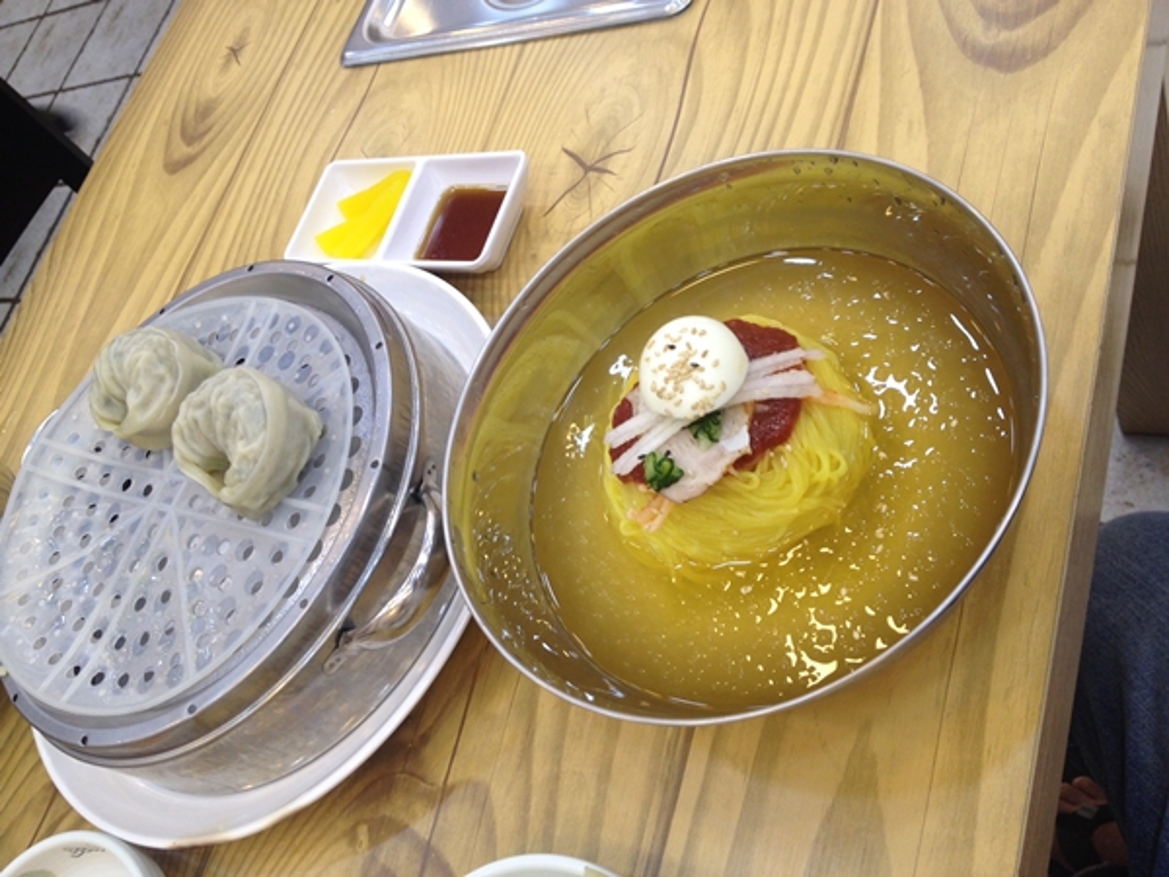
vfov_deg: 40.7
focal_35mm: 35
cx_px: 584
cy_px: 438
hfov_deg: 52.6
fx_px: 1182
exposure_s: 1/60
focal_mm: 4.28
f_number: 2.4
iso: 64
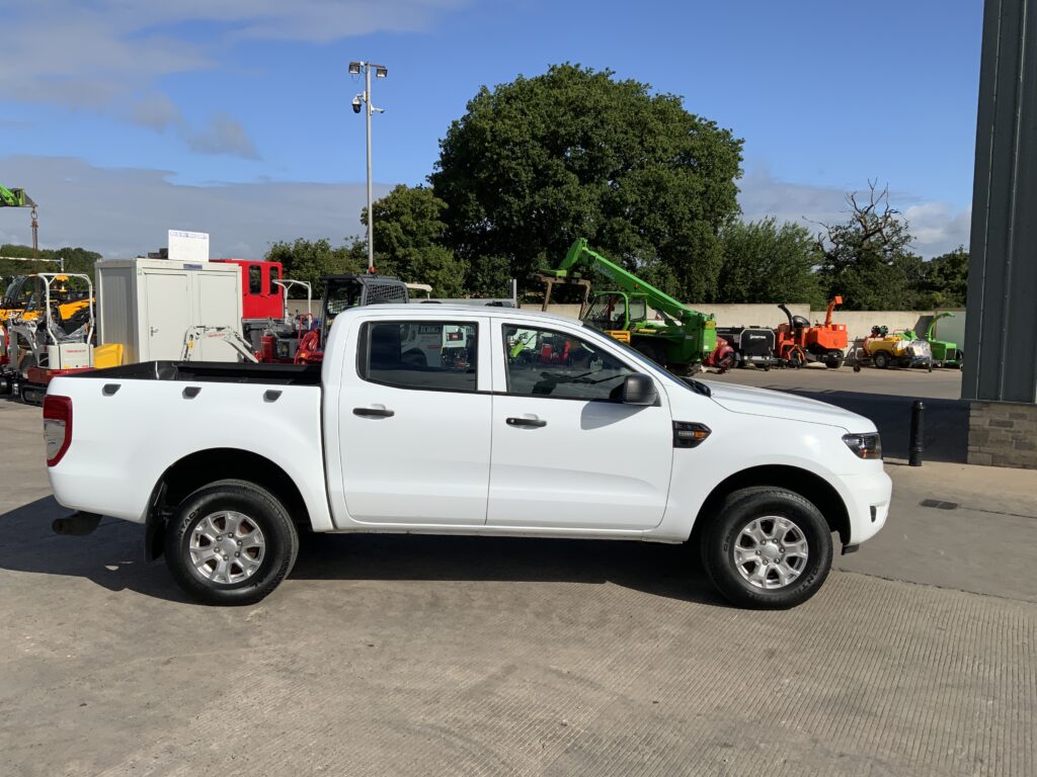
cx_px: 518
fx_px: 869
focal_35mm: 29
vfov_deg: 48.2
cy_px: 388
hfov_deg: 61.7
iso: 20
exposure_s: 1/4065
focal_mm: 3
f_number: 1.8
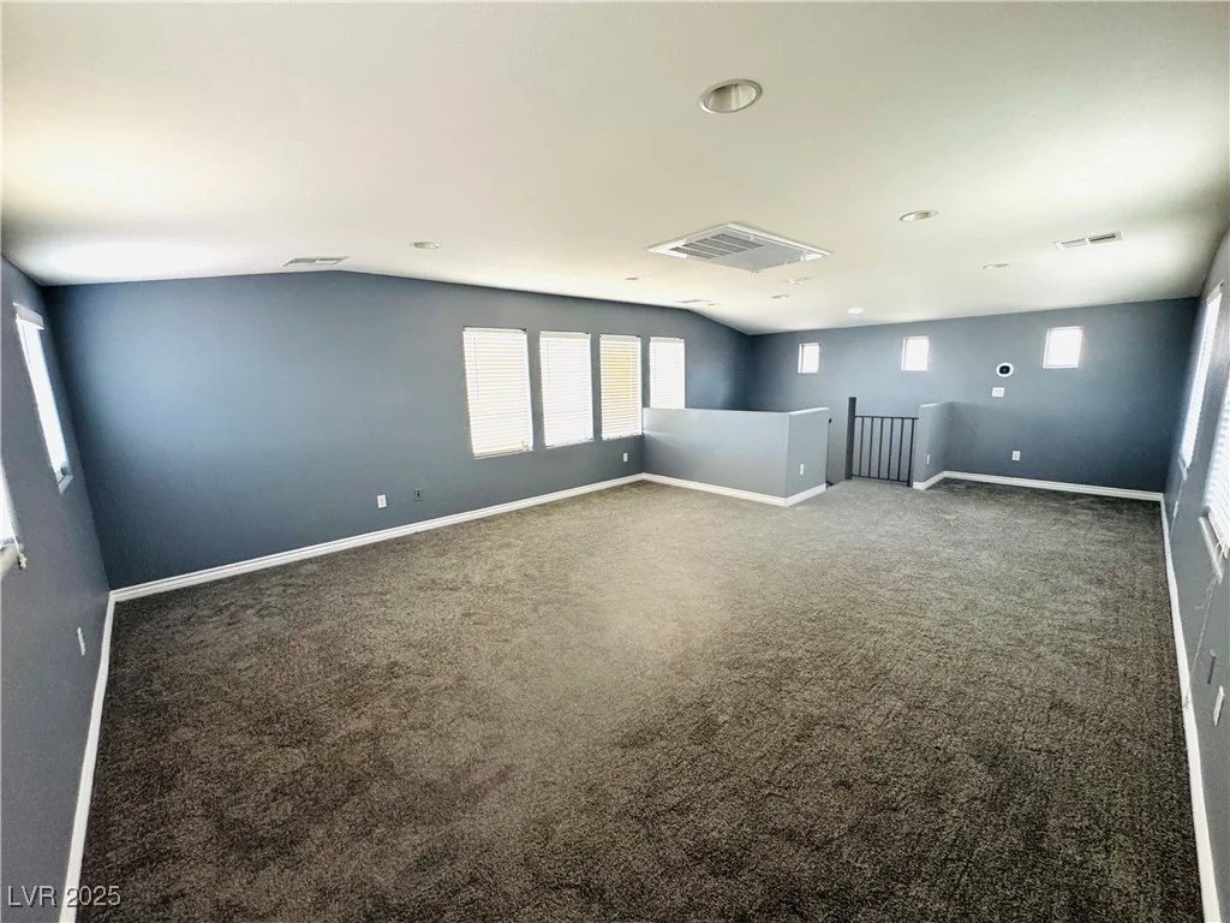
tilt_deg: -9.9
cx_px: 615
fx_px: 497
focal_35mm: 14
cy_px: 462
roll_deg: +1.2
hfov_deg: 102.1
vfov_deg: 85.7
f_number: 2.2
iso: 320
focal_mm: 2.22
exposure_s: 1/66
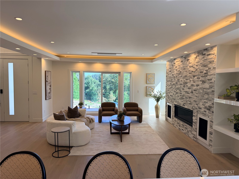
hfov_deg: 71.6
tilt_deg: -3.1
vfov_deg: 56.8
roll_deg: -0.3
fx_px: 166
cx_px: 120
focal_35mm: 24
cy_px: 90
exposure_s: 1/478
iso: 100
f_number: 1.78
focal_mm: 6.76
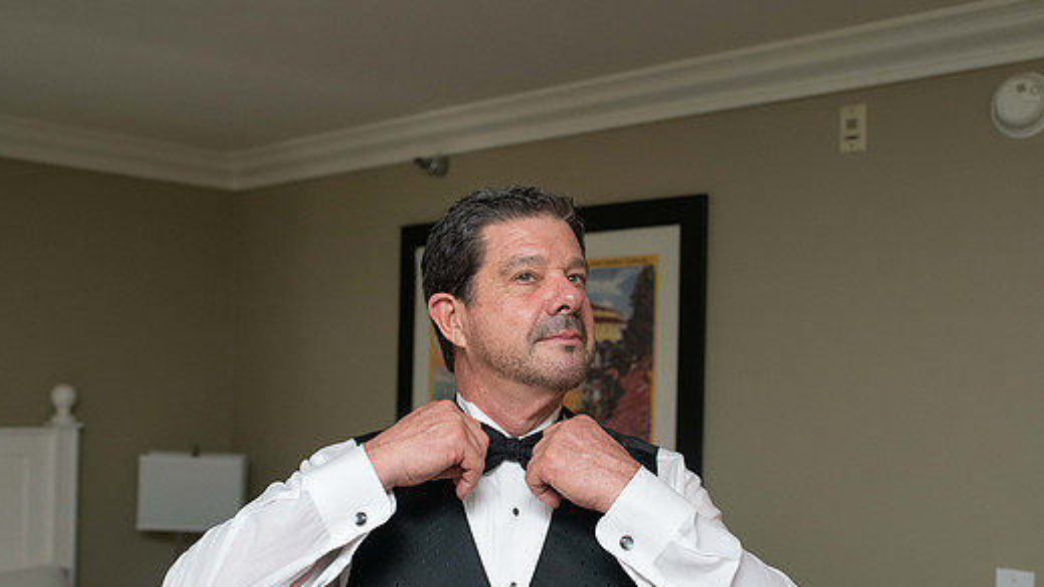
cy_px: 357
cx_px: 527
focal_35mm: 41
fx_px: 1135
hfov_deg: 49.4
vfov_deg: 28.9
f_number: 3.5
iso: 1600
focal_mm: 35
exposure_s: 1/250
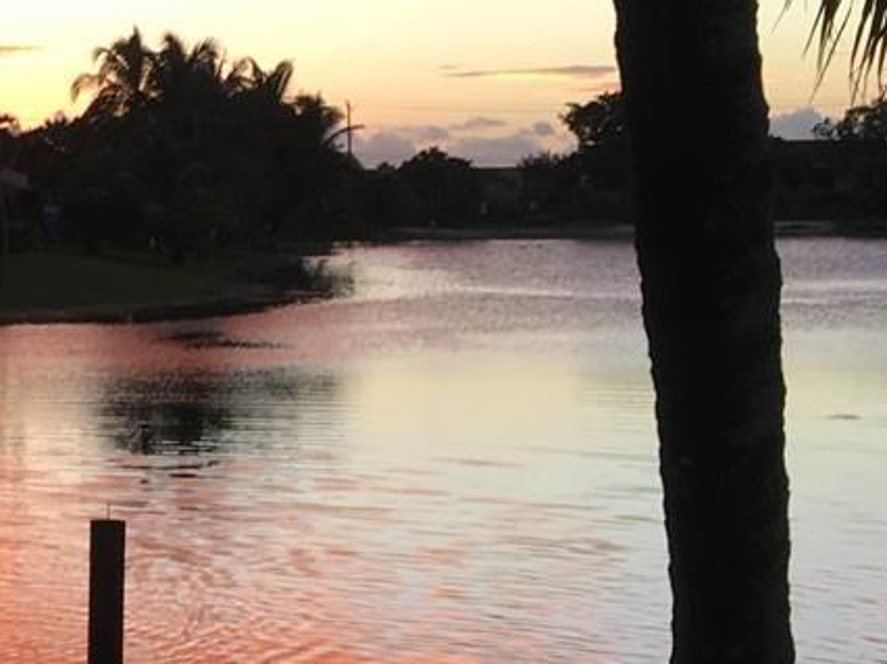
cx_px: -335
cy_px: 54
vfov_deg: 13.4
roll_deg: +0.3
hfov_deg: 16.8
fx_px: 2791
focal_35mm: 109
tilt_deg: +2.2
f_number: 2.2
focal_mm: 4.15
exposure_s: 1/120
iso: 25
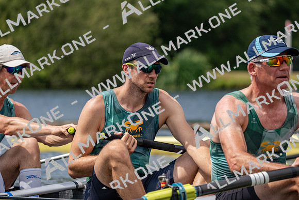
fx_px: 2193
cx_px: 150
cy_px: 100
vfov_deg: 5.2
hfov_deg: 7.8
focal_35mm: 264
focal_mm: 264
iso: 250
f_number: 5.6
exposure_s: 1/1600
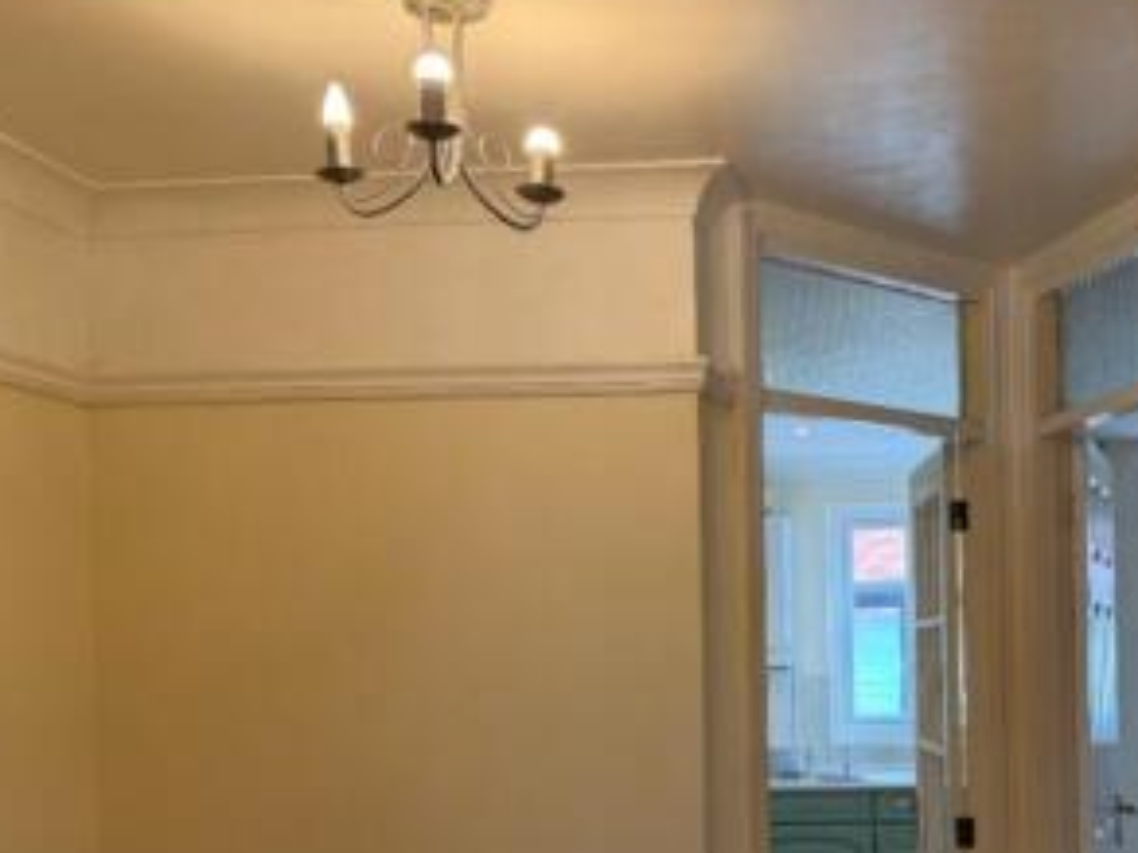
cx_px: 836
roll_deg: +1.0
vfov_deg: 29.6
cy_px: 672
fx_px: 1578
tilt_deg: -0.4
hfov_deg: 38.7
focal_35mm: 48
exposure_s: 1/100
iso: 80
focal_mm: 6.76
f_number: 1.78
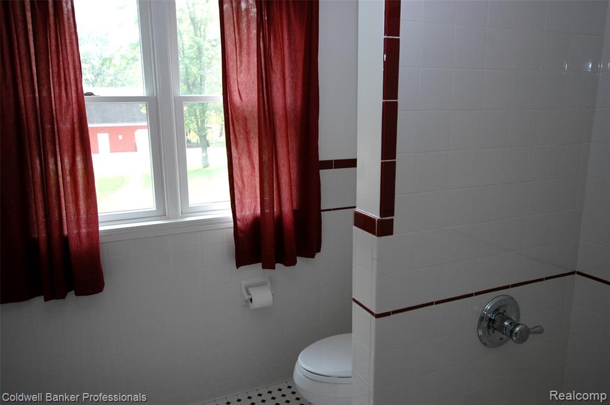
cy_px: 202
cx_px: 305
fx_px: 457
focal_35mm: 27
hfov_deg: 67.4
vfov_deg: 47.8
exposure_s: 1/80
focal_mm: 18
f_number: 4.5
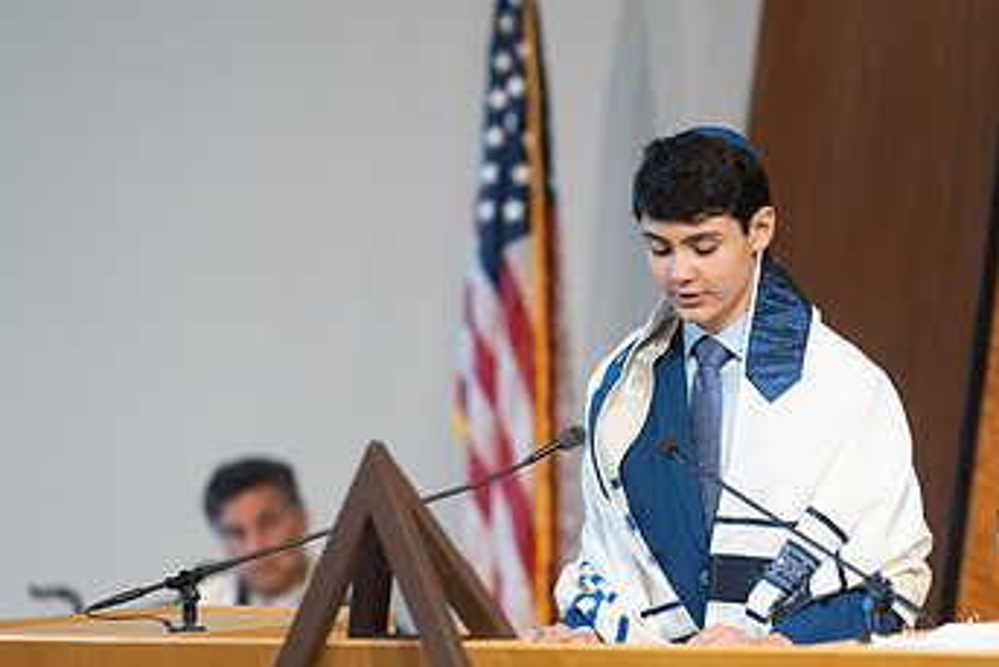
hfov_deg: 9.0
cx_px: 542
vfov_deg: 6.0
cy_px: 514
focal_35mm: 228
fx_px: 6329
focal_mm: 135
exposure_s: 1/400
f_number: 1.8
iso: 3200
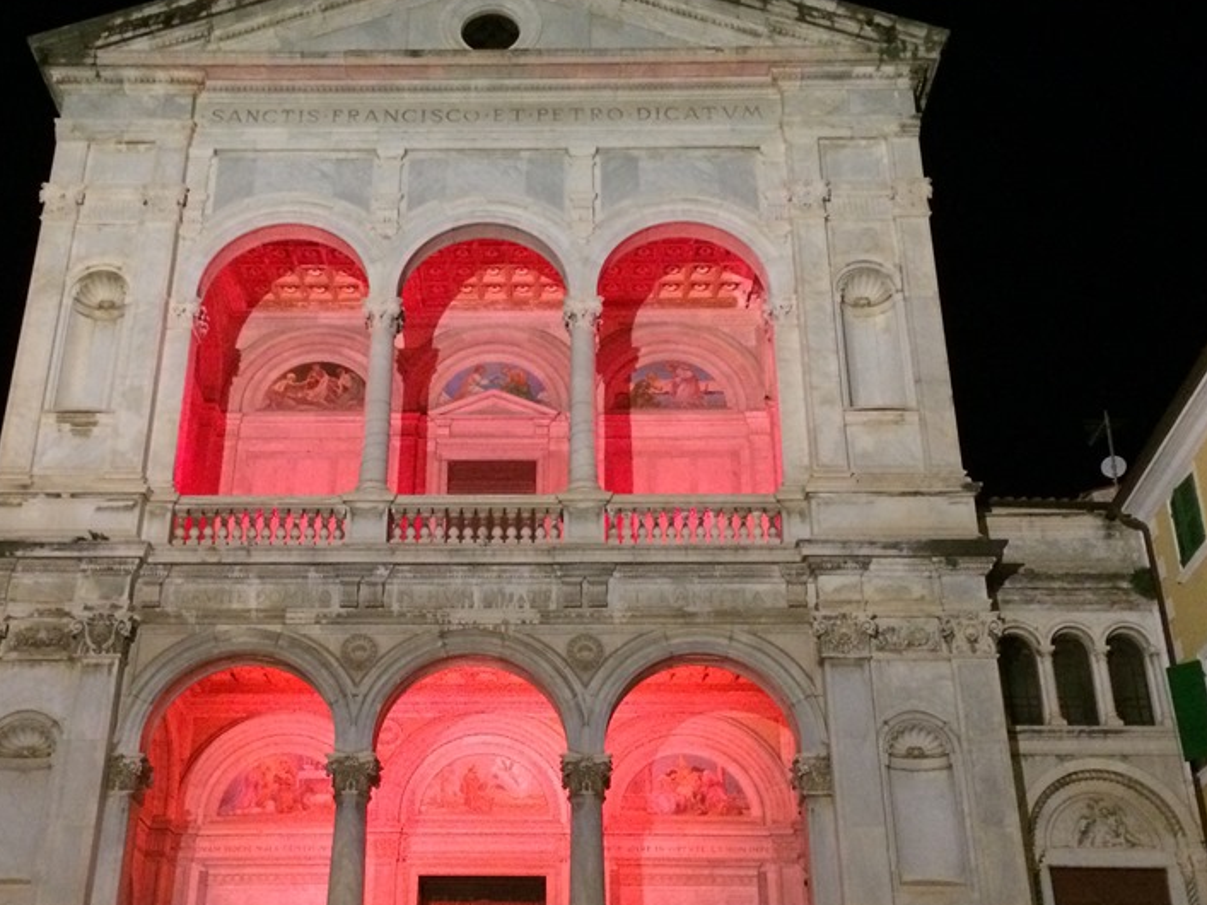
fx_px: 1464
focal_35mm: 42
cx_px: 536
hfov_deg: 44.7
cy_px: 548
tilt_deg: +26.4
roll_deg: +2.3
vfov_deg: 34.2
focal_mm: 4.15
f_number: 2.2
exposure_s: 1/17
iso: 500
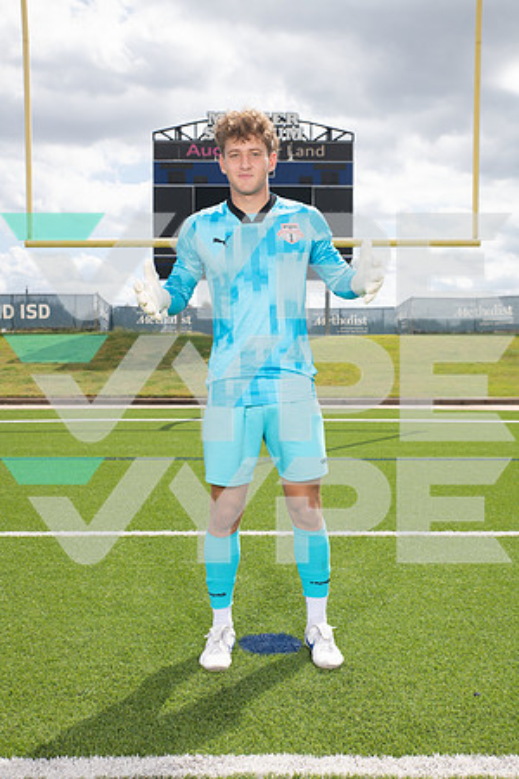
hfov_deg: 33.4
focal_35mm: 40
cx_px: 260
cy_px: 390
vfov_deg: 48.5
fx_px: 865
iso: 125
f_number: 7.1
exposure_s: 1/400
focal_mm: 40
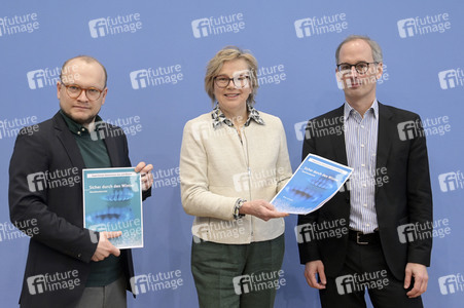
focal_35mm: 45
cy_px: 154
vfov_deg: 29.8
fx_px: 580
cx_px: 232
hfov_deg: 43.6
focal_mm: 45
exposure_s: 1/400
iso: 3200
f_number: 5
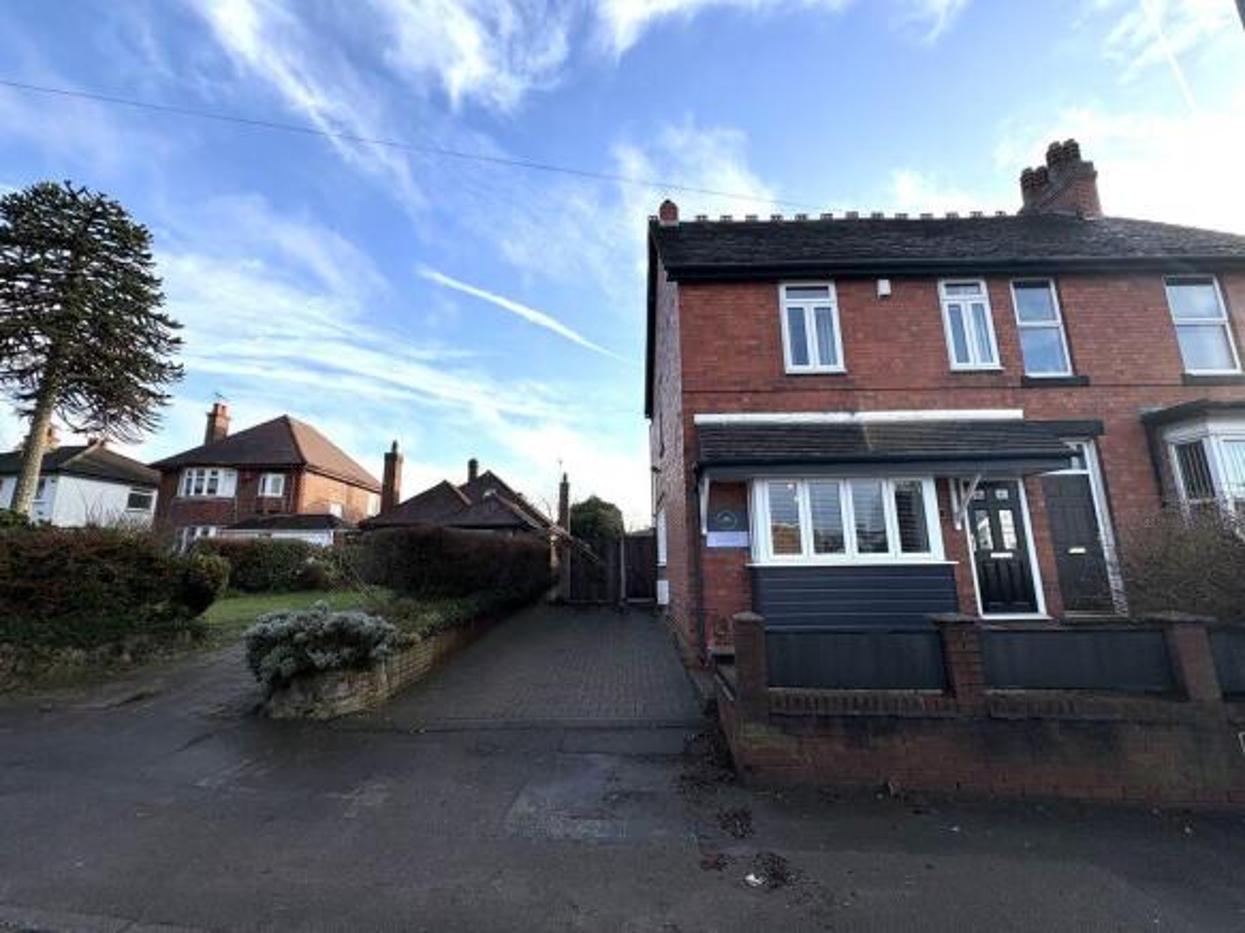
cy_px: 466
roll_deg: +0.6
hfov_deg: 102.1
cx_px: 622
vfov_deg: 85.7
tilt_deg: +12.0
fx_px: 503
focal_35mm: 14
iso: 50
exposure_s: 1/993
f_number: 2.2
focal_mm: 2.22
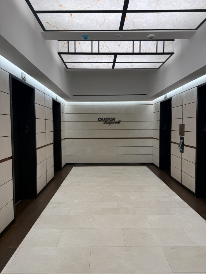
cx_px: 103
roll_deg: -0.1
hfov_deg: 56.8
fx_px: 190
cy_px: 137
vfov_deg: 71.6
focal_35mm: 24
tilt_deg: -1.9
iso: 80
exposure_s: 1/467
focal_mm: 6.76
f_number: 1.78
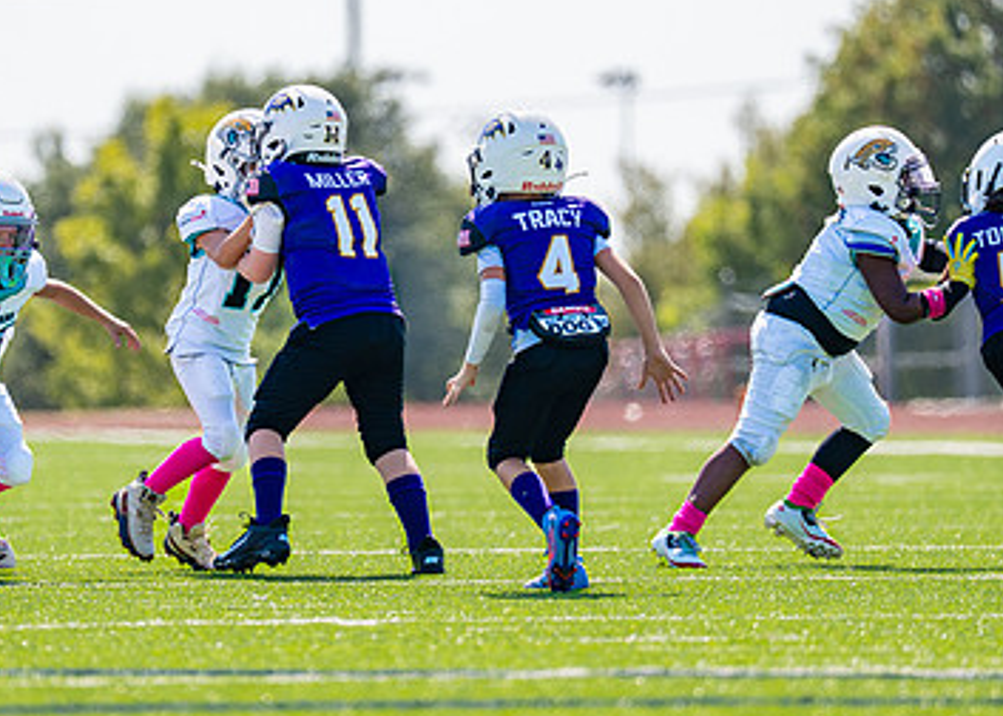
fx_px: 11221
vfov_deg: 3.7
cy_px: 340
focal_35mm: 394
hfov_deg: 5.1
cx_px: 356
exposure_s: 1/2000
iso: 125
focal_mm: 200
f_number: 2.8
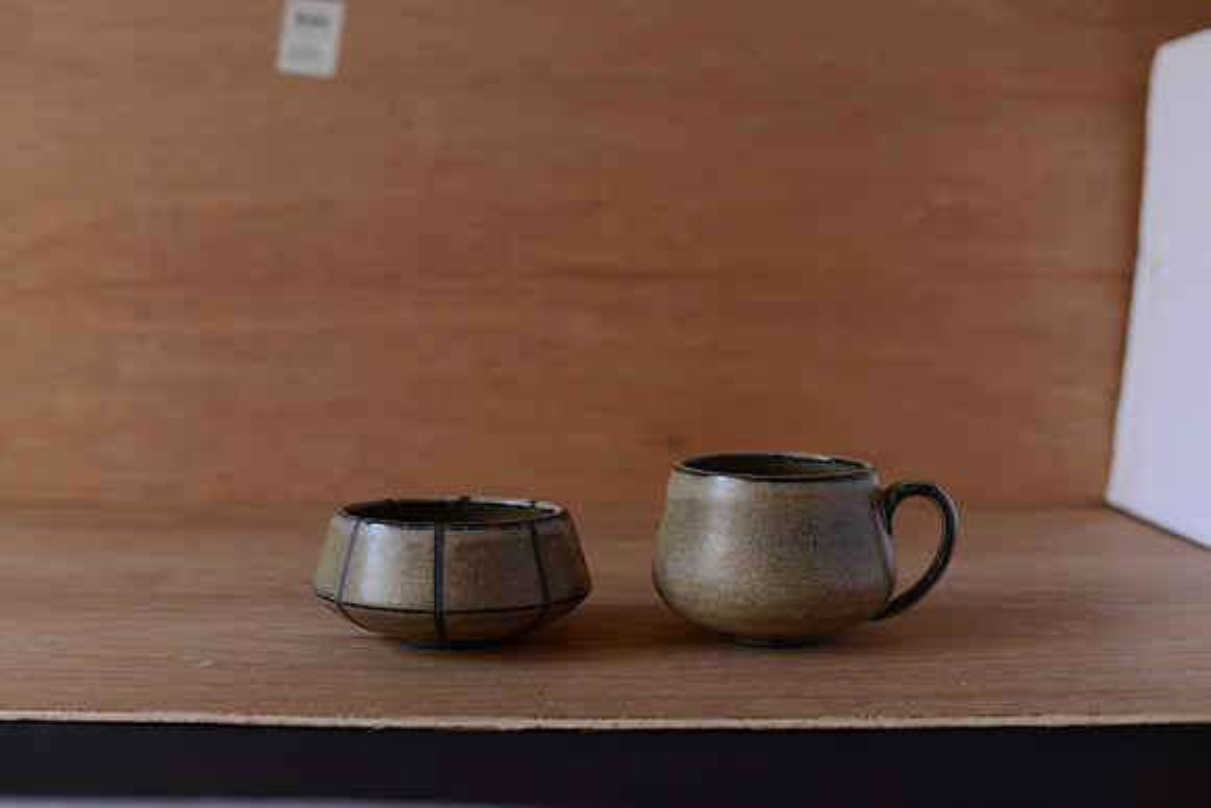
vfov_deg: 27.0
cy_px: 404
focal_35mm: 50
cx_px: 606
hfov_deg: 39.6
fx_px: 1682
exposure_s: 1/100
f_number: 3.5
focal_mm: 50
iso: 500
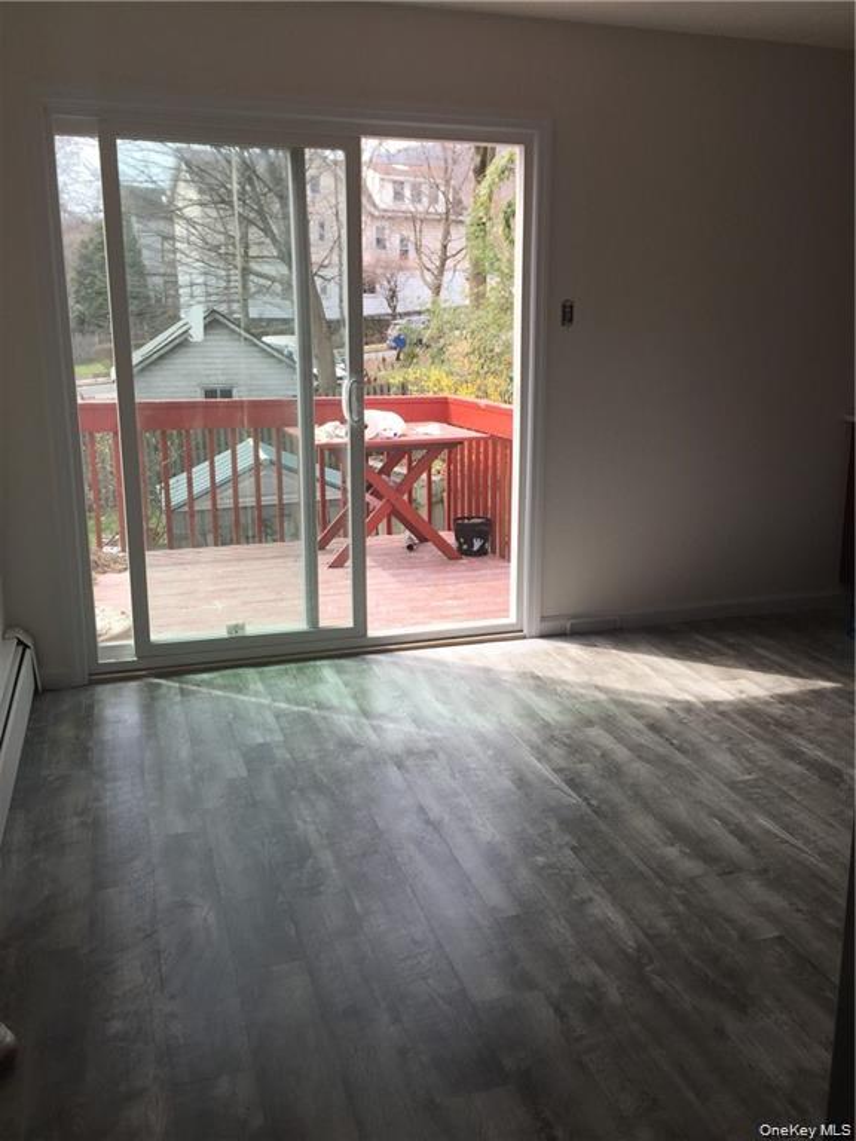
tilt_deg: -11.1
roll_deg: -0.5
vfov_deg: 61.7
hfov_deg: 48.2
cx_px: 428
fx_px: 956
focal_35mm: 29
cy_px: 570
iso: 32
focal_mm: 4.15
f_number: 2.2
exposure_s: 1/514
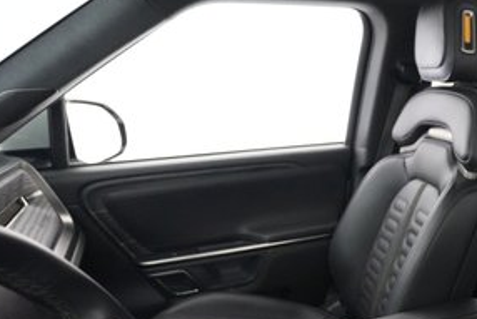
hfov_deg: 43.1
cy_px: 215
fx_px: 504
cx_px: 484
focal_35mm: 38
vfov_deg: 34.7
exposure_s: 1/60
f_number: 3.5
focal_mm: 17
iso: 12800
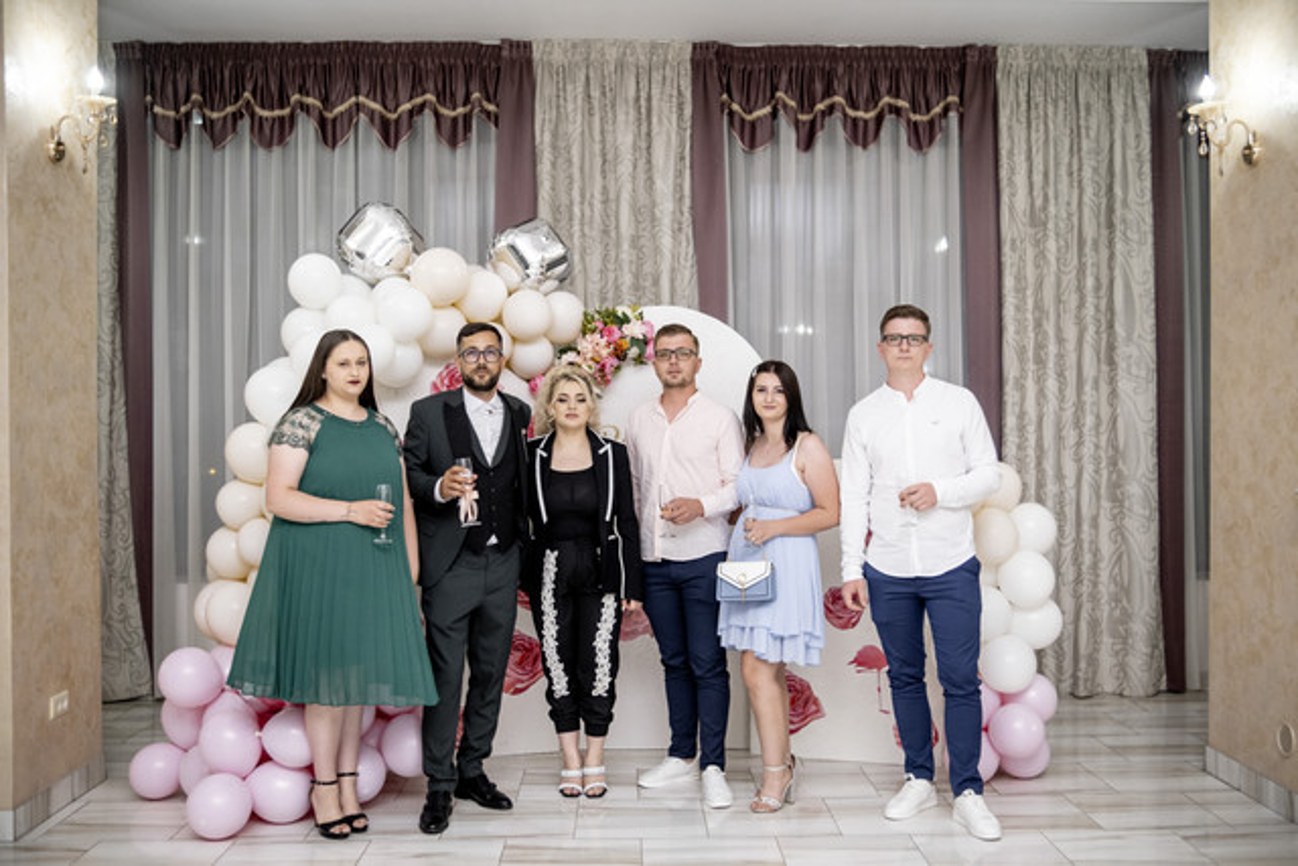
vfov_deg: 37.9
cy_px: 433
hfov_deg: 54.4
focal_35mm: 35
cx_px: 649
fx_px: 1262
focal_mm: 23
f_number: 1.8
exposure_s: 1/160
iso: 800
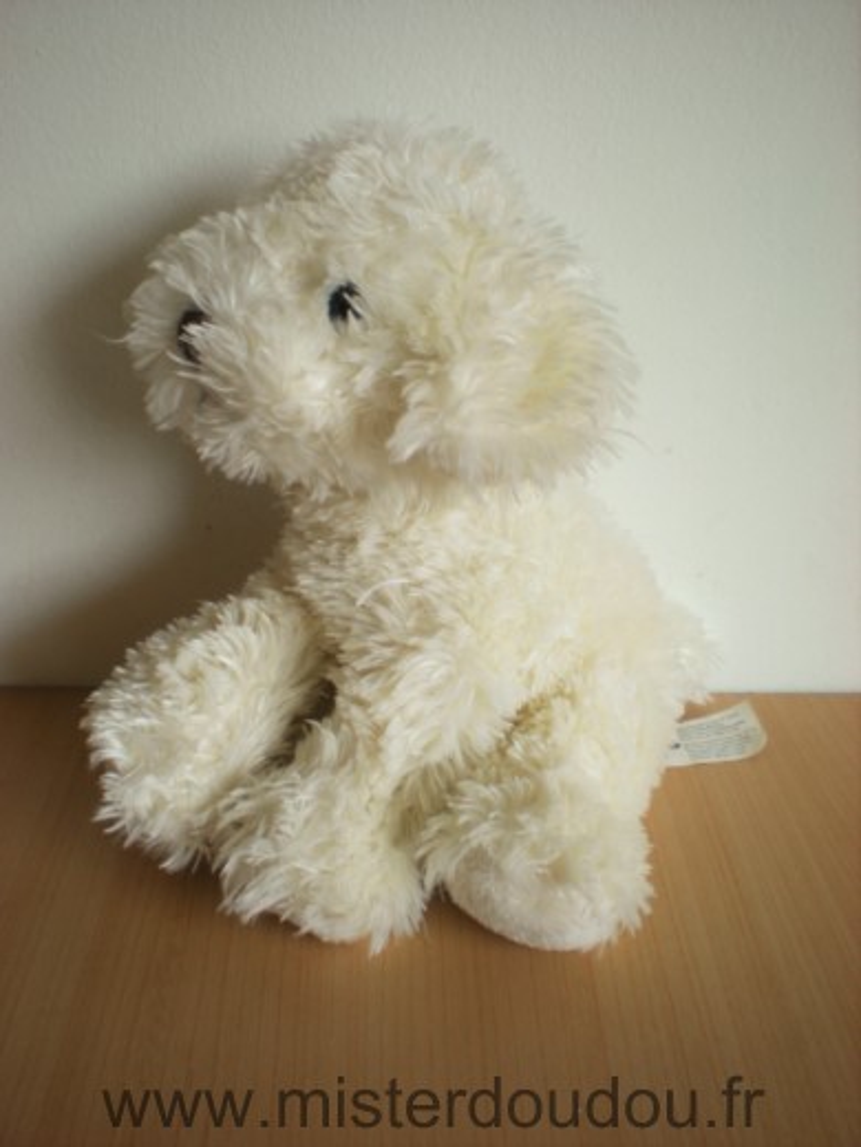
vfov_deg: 49.0
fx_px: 1260
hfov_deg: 37.7
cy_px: 574
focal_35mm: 38
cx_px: 430
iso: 64
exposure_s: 1/113
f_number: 3.1
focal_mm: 6.3
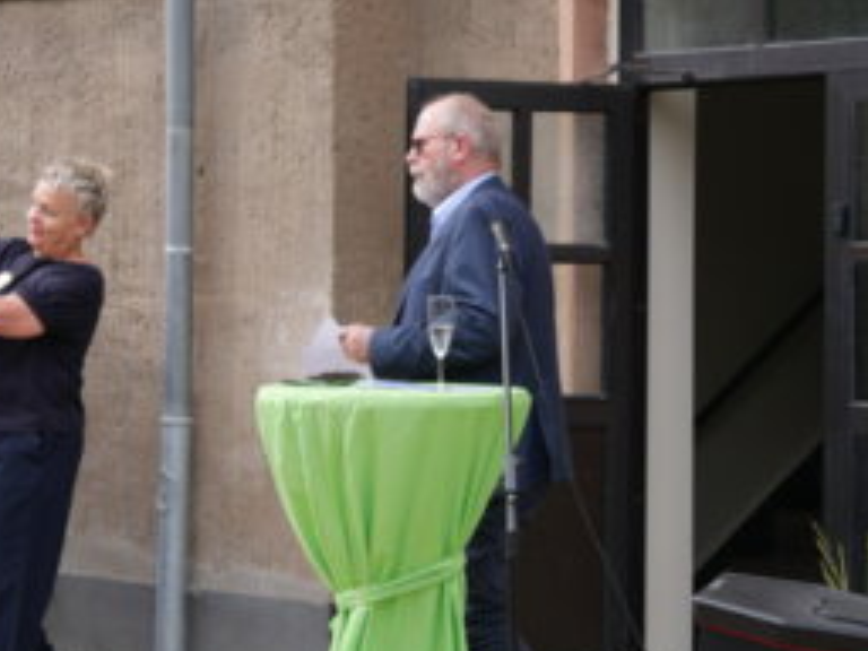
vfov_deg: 11.3
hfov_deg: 15.0
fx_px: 3285
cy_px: 285
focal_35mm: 131
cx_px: 302
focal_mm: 42
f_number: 5.6
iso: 200
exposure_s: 1/200
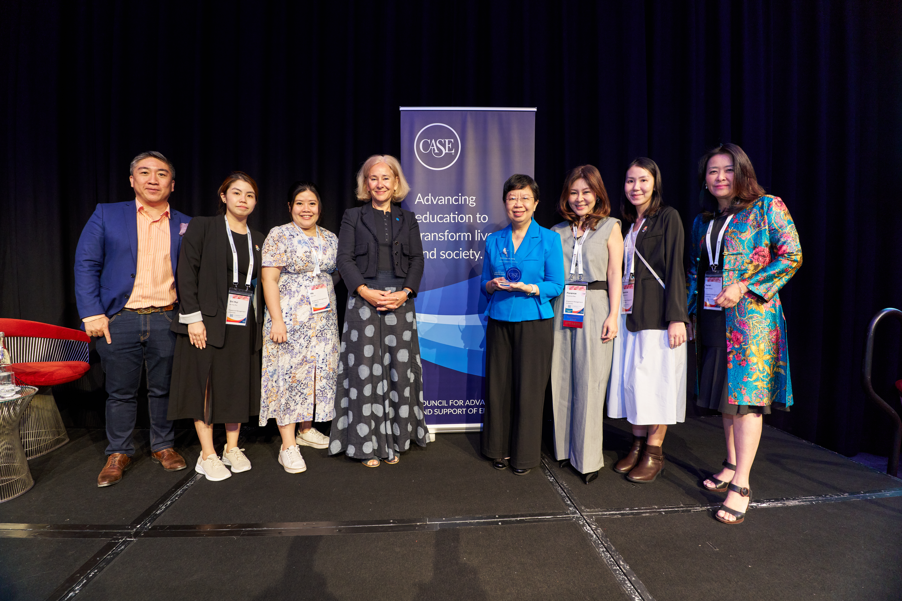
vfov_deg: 73.7
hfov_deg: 96.7
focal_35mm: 16
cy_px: 300
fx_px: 401
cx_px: 451
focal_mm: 16
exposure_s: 1/50
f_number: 4
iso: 1250
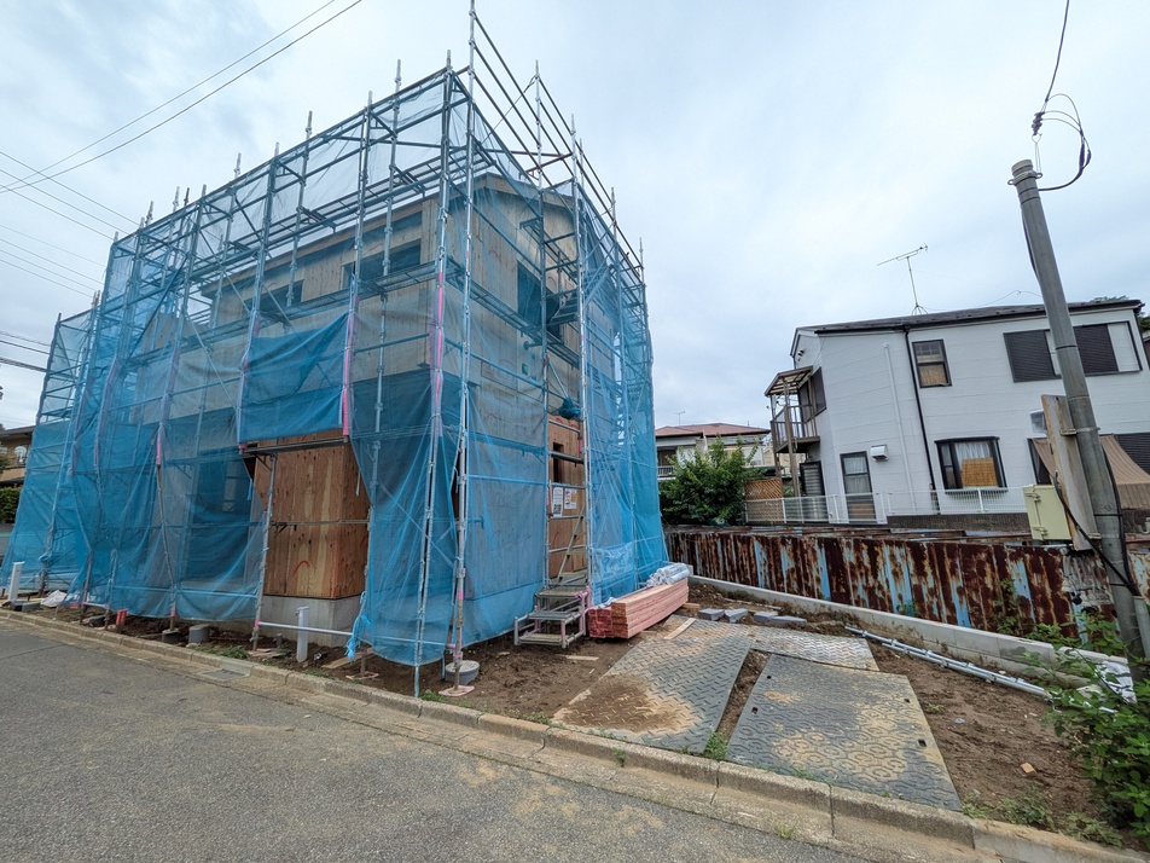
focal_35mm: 14
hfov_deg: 102.1
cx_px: 575
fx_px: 465
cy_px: 432
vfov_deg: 85.7
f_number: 2.2
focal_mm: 1.83
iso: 51
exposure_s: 1/1437
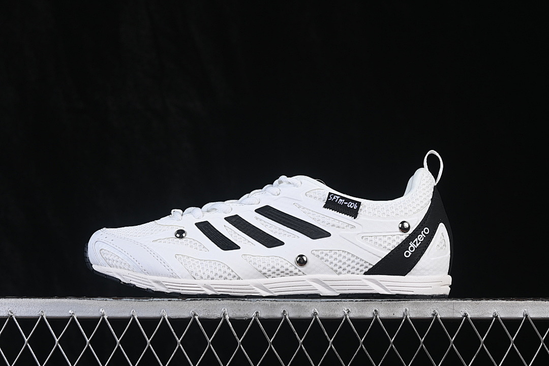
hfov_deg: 27.0
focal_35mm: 75
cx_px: 274
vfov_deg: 18.2
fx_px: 1144
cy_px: 183
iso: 160
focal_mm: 50
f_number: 8
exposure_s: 1/80
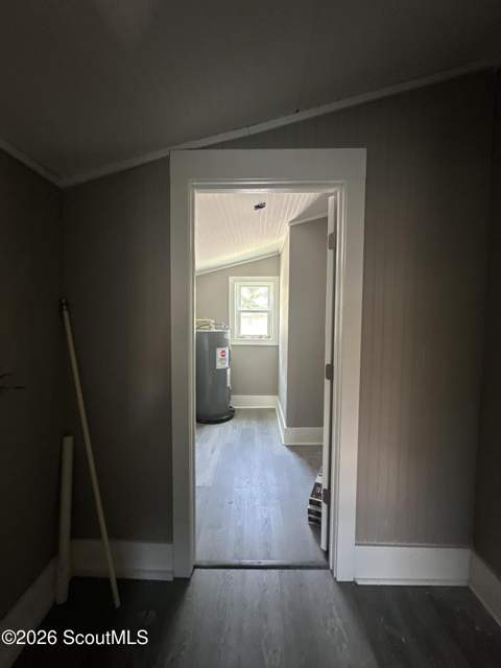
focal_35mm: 14
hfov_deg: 85.7
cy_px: 334
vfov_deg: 102.1
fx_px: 270
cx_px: 250
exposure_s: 1/65
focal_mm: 2.22
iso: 320
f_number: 2.2
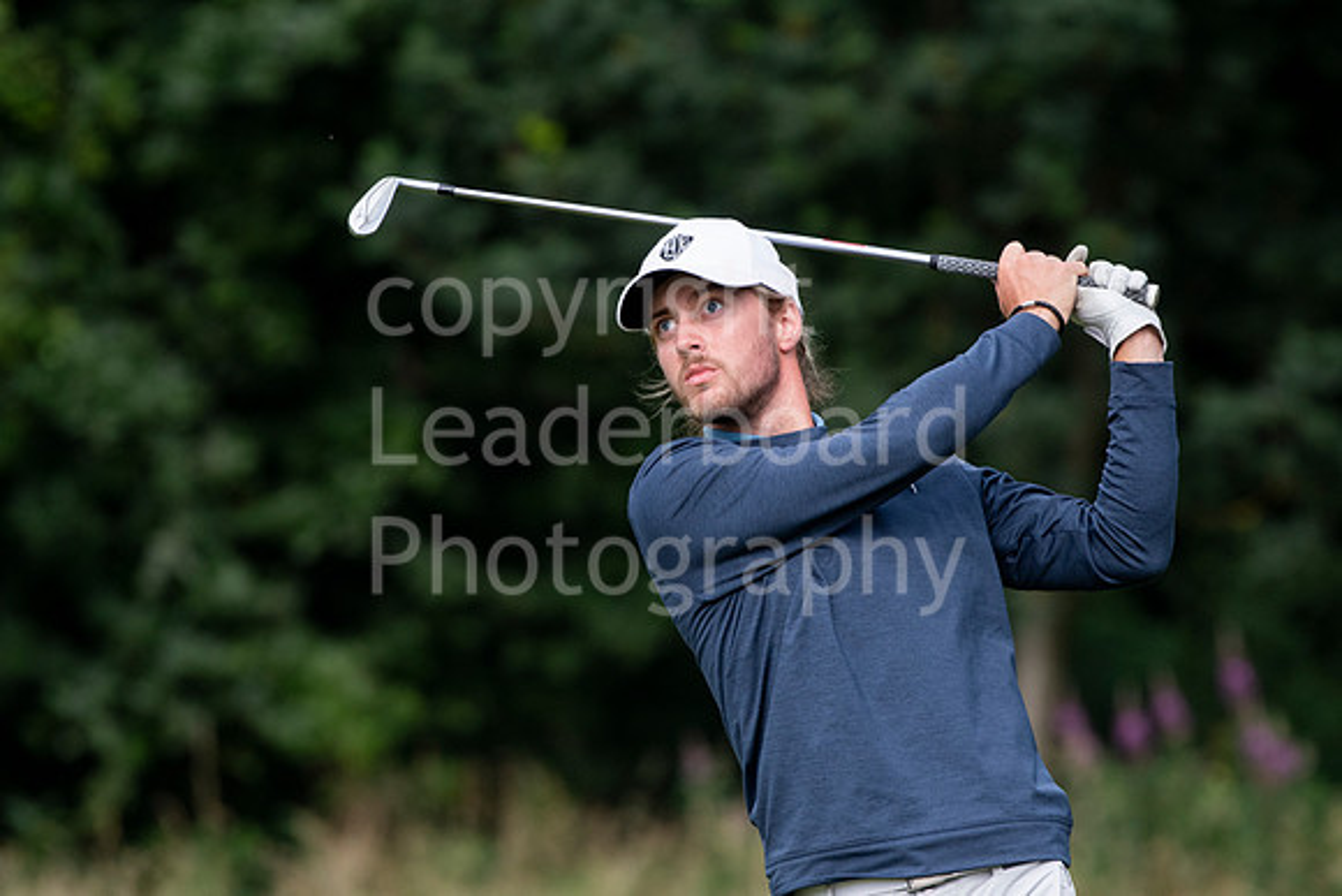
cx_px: 671
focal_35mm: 540
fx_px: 20134
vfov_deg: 2.5
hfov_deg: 3.8
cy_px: 448
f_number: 5.6
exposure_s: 1/2000
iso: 800
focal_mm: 360
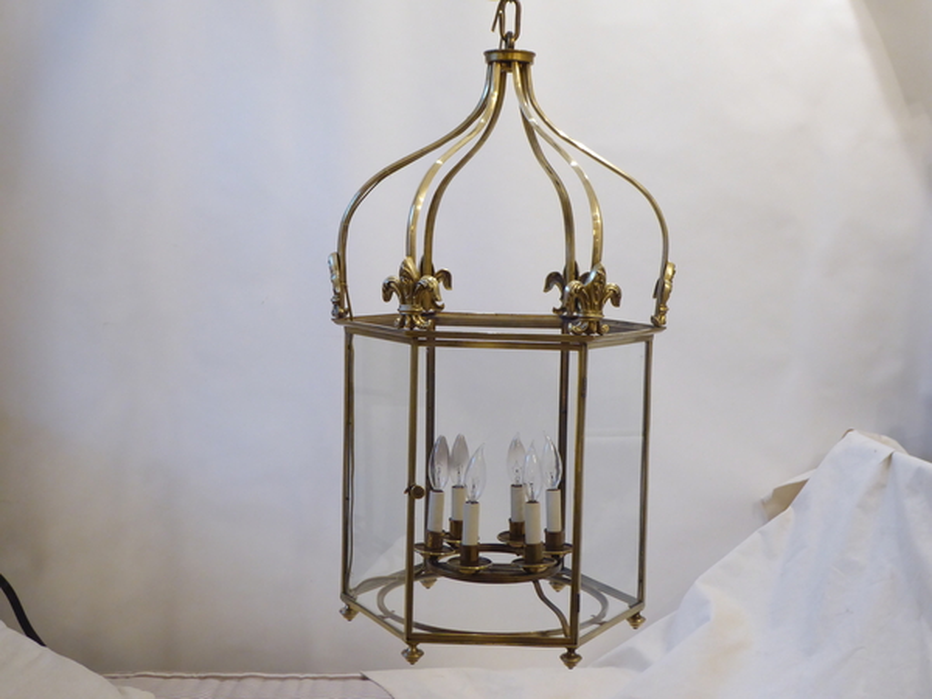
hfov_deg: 38.9
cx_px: 466
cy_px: 350
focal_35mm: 49
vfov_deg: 29.7
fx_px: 1319
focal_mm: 8.4
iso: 400
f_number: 4
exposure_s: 1/20
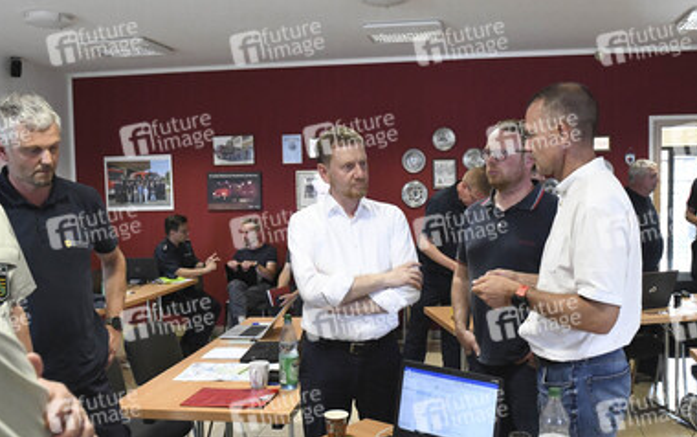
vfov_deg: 42.9
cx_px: 302
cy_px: 274
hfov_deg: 64.3
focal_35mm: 29
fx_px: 551
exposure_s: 1/400
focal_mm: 24
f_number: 5.6
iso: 10000
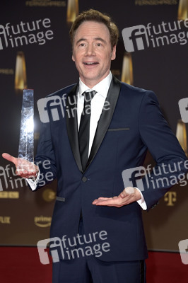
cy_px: 142
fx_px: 981
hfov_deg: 10.9
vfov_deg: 16.4
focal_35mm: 125
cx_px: 94
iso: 1250
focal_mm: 125
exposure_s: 1/250
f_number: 5.6
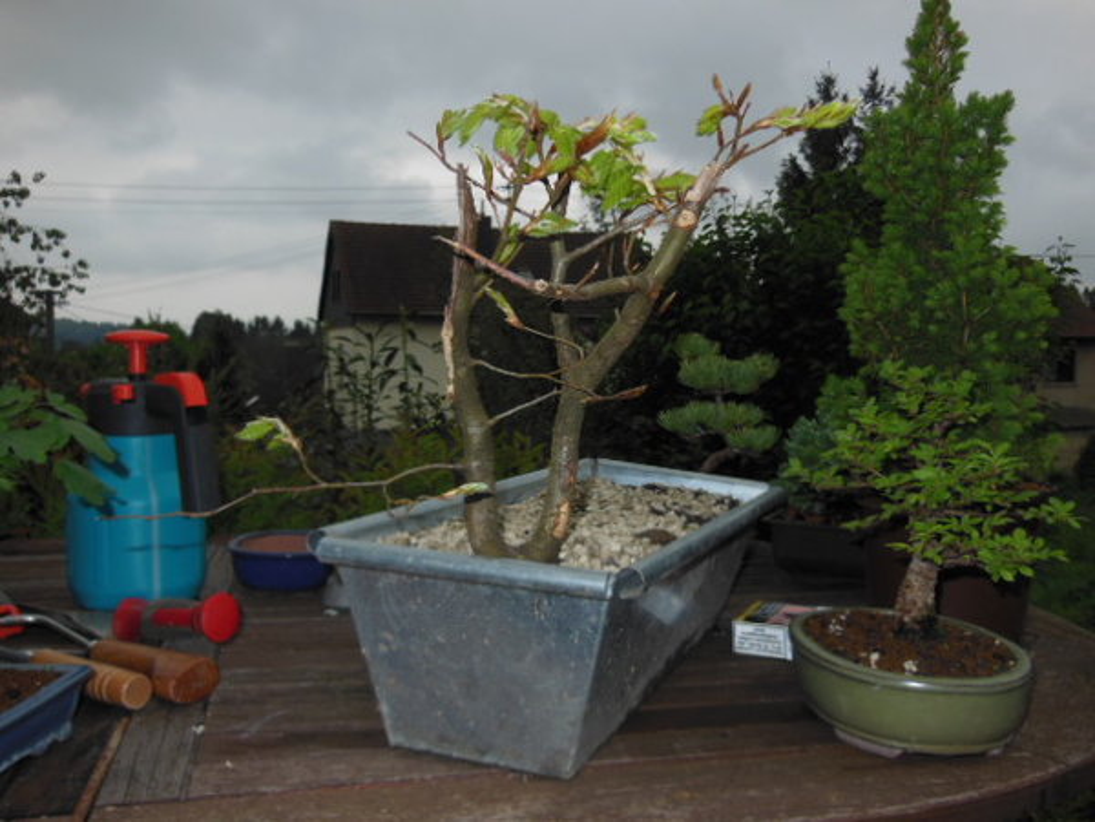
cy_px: 411
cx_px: 548
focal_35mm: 34
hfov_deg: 54.0
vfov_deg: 41.8
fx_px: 1076
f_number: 3.9
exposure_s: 1/500
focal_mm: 6
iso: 125
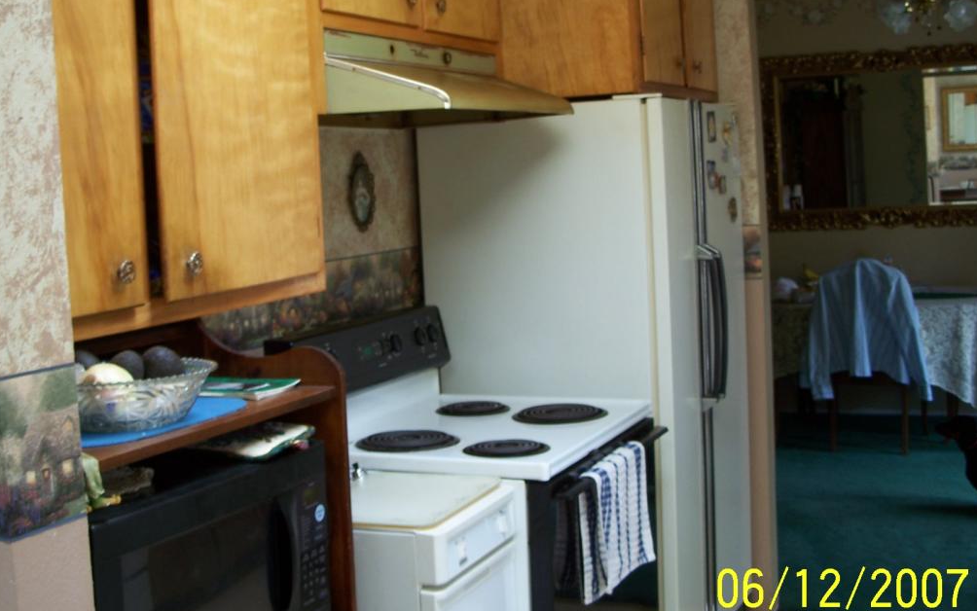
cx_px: 414
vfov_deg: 25.8
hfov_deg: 40.2
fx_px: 1332
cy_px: 245
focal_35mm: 50
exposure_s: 1/30
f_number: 2.8
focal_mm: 7.8
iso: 64
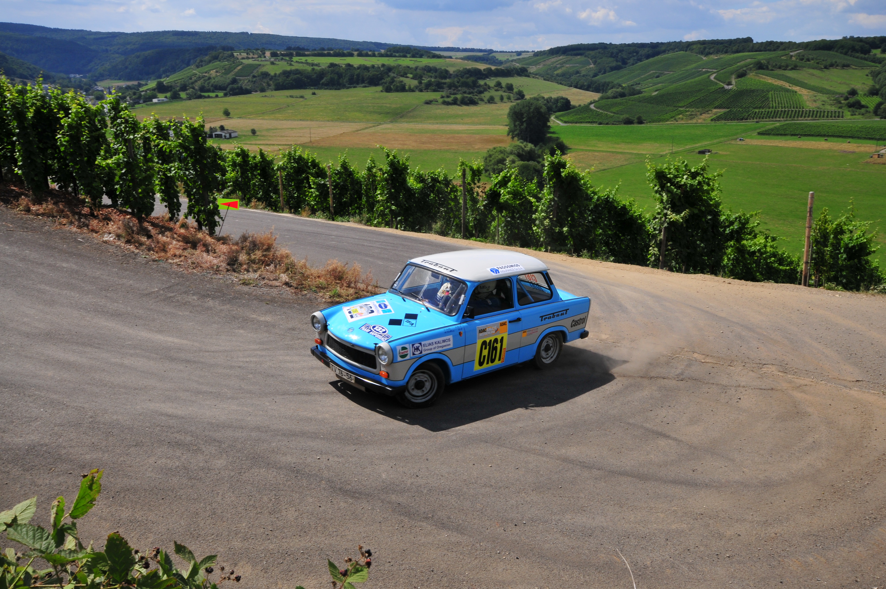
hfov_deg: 58.8
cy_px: 286
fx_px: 787
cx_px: 451
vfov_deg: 41.0
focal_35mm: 32
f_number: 13
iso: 200
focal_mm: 20
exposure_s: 1/320
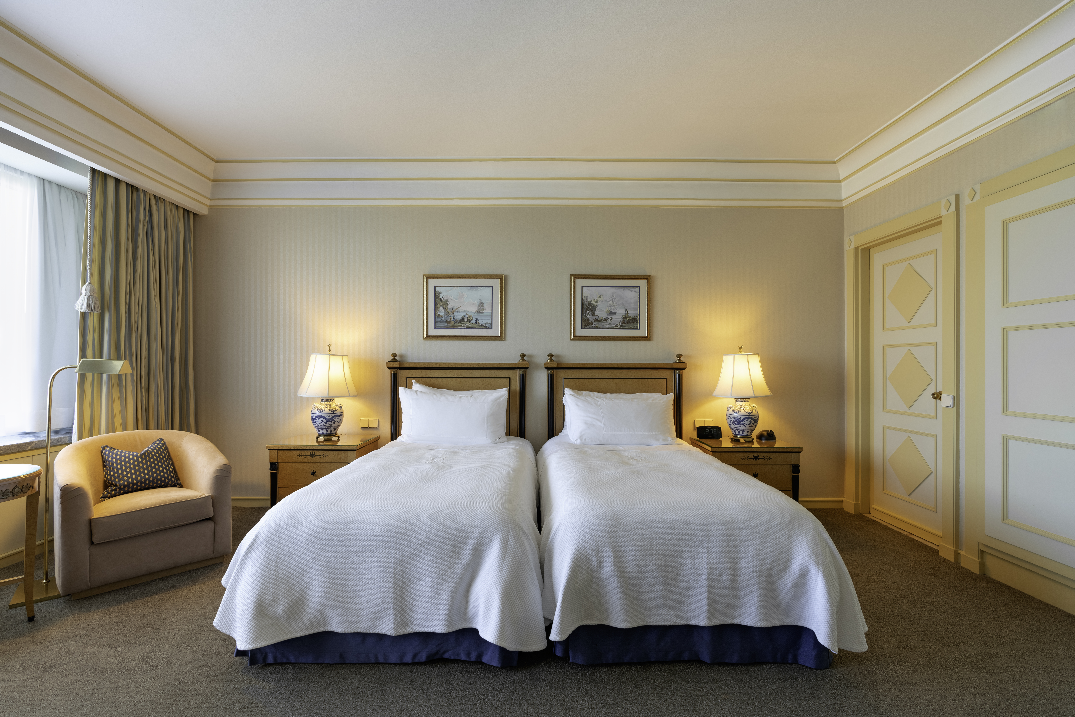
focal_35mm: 16
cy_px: 358
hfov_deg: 96.7
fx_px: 478
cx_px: 538
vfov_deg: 73.8
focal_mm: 16
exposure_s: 1/60
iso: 200
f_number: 5.6
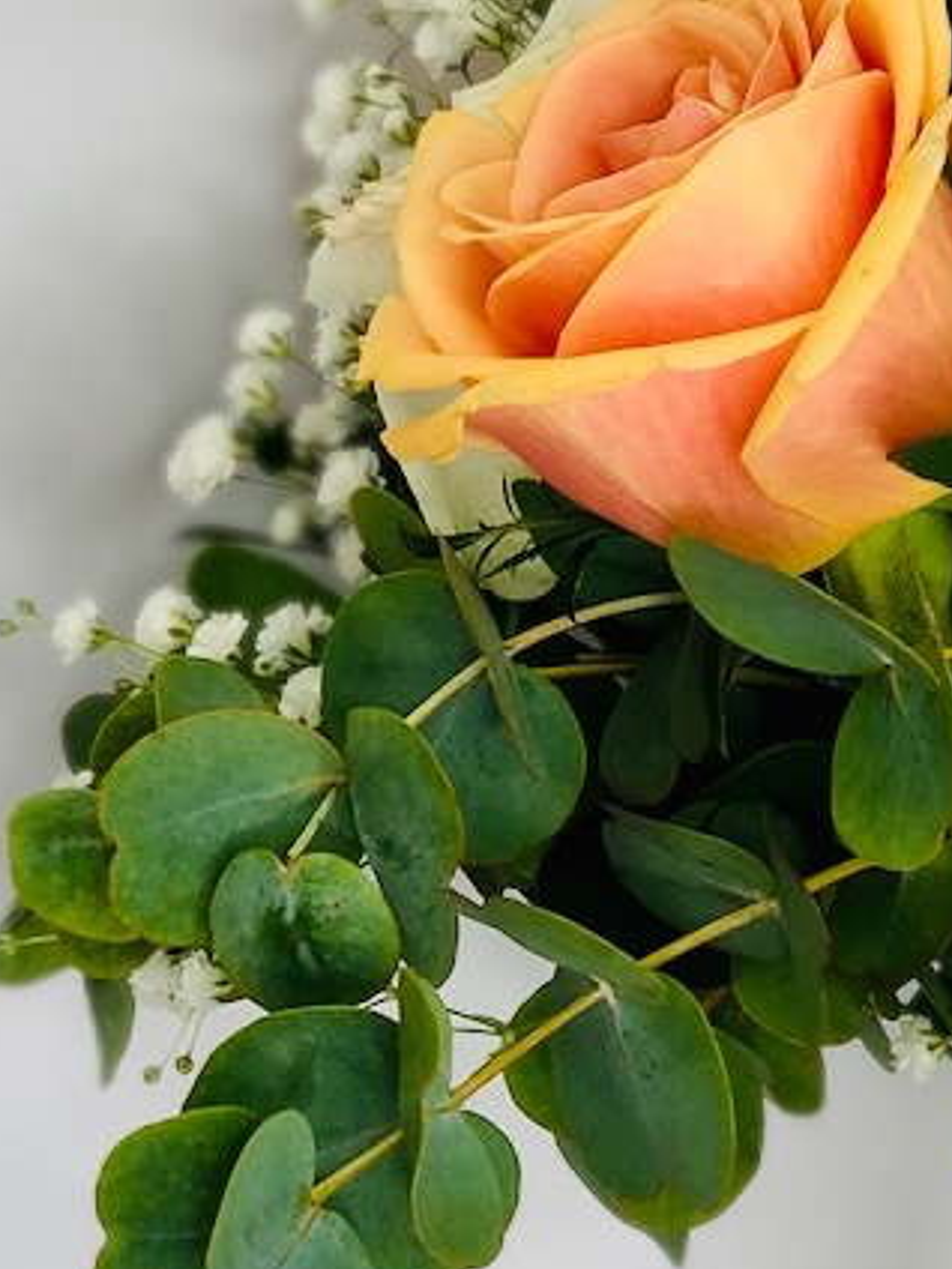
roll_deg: -4.8
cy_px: 859
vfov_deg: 12.6
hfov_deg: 9.3
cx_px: 1221
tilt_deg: -16.6
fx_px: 5757
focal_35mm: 157
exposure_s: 1/50
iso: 16
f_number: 2.4
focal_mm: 6
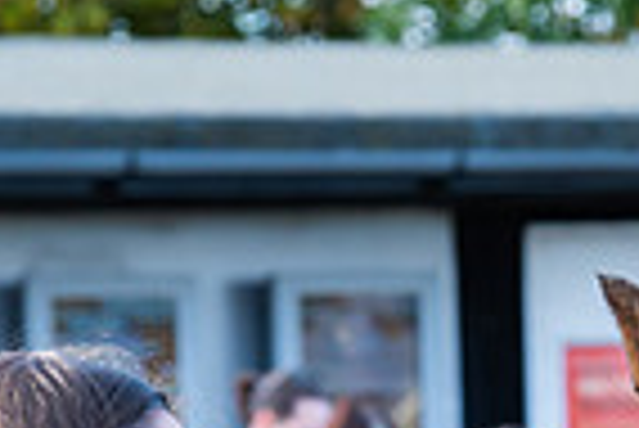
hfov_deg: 5.9
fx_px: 6237
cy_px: 824
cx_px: 544
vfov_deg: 3.9
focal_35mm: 351
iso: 500
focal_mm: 86
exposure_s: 1/320
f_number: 4.5
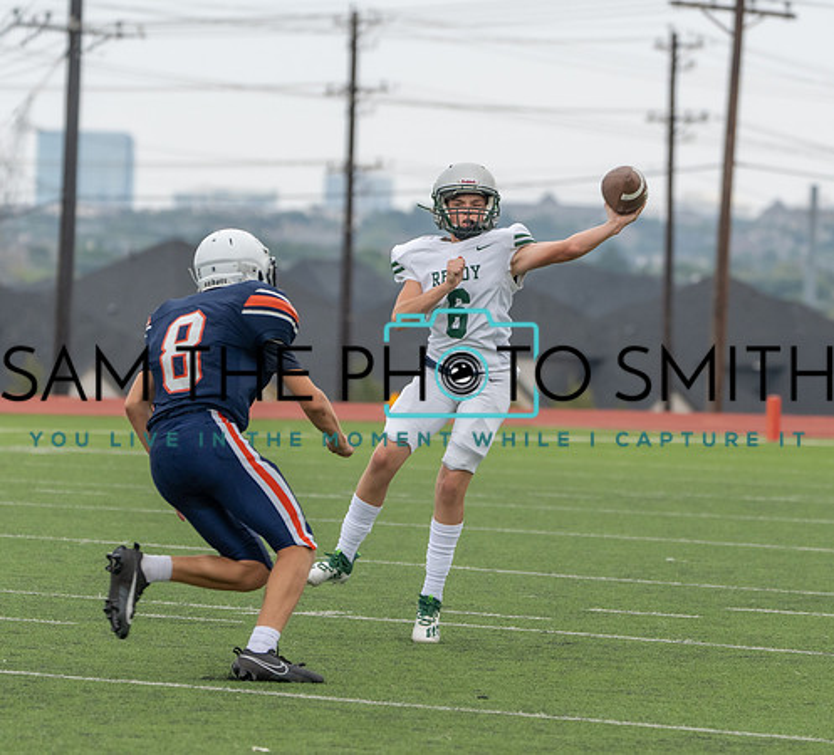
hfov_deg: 5.9
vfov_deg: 5.4
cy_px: 402
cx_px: 459
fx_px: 8039
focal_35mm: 309
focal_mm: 221
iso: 800
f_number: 5.6
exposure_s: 1/1000
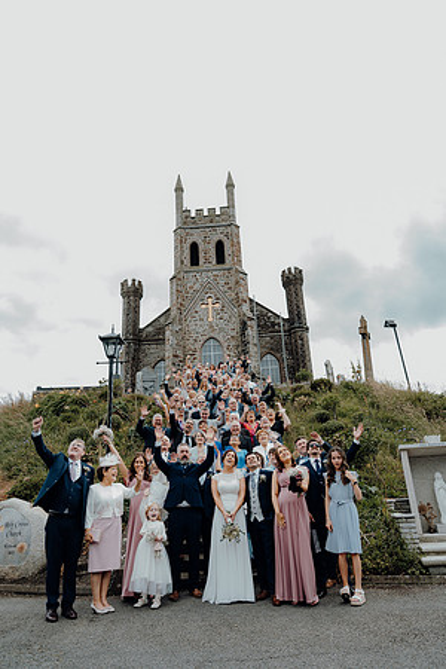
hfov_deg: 53.1
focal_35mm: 24
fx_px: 446
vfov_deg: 73.7
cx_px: 223
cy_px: 334
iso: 125
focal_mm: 24
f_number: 2.8
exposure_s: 1/400
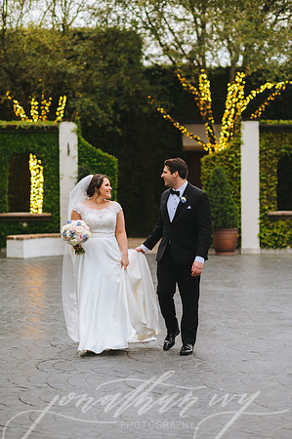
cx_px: 146
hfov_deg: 16.0
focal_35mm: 85
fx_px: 1036
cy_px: 220
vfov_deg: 23.9
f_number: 2
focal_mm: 85
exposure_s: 1/200
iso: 640
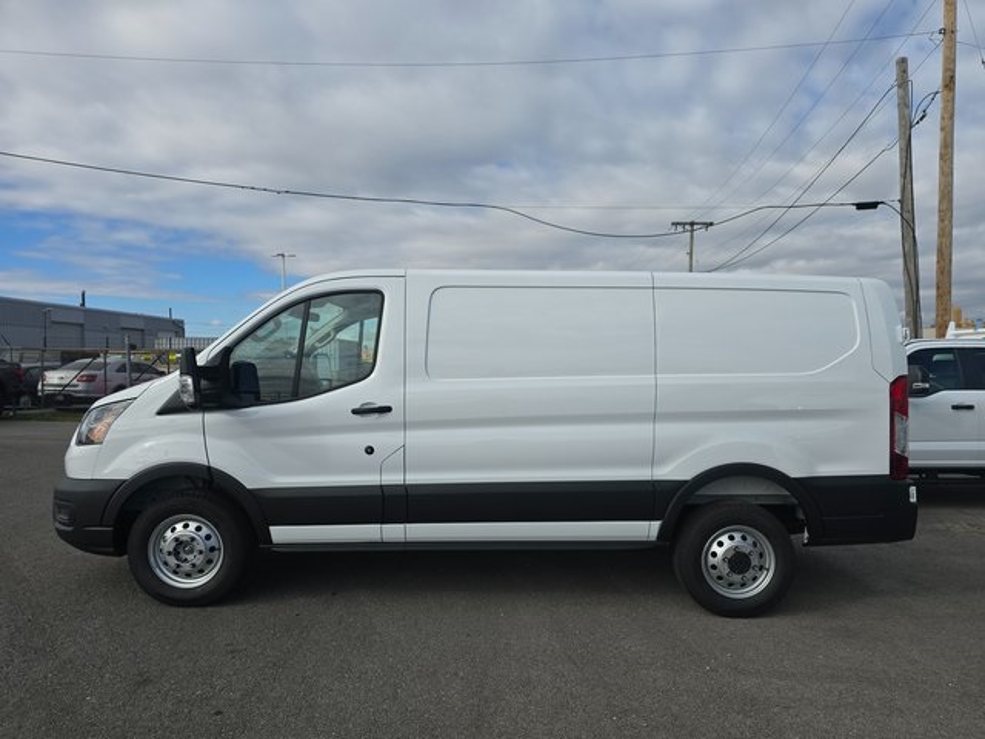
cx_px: 492
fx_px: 654
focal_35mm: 23
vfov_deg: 58.9
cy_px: 370
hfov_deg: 73.9
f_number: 1.7
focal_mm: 6.3
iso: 12
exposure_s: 1/1047
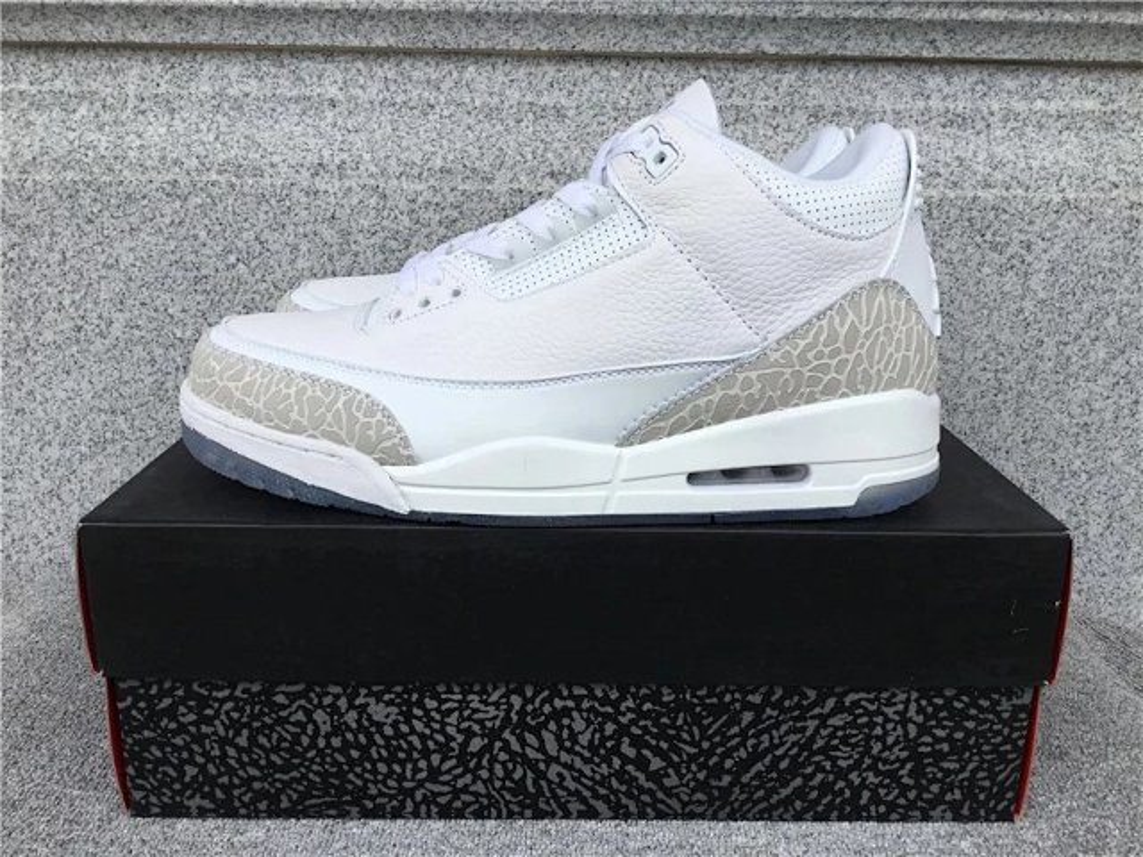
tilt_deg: -15.9
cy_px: 428
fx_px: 1024
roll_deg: -0.5
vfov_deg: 45.4
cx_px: 572
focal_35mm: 31
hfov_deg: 58.4
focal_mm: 3.3
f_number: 2.4
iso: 25
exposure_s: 1/668
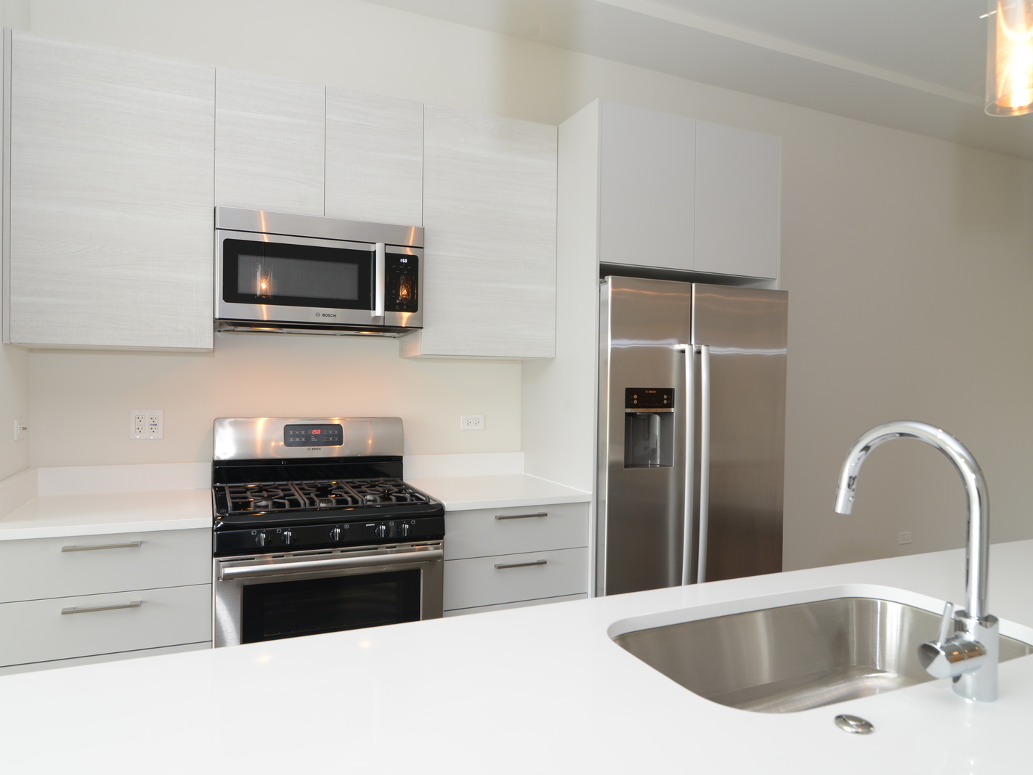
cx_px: 516
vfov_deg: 58.9
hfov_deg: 73.9
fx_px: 686
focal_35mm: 23
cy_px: 387
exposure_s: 1/13
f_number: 8
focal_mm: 21
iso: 400
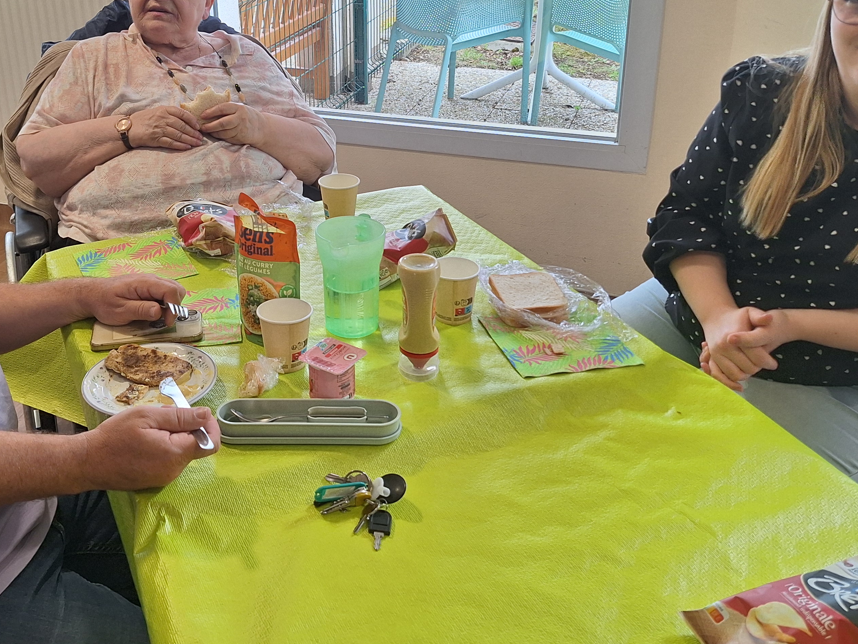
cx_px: 307
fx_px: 917
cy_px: 169
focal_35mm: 37
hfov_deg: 49.5
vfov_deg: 37.8
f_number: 1.8
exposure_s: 1/100
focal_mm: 5.54
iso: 64
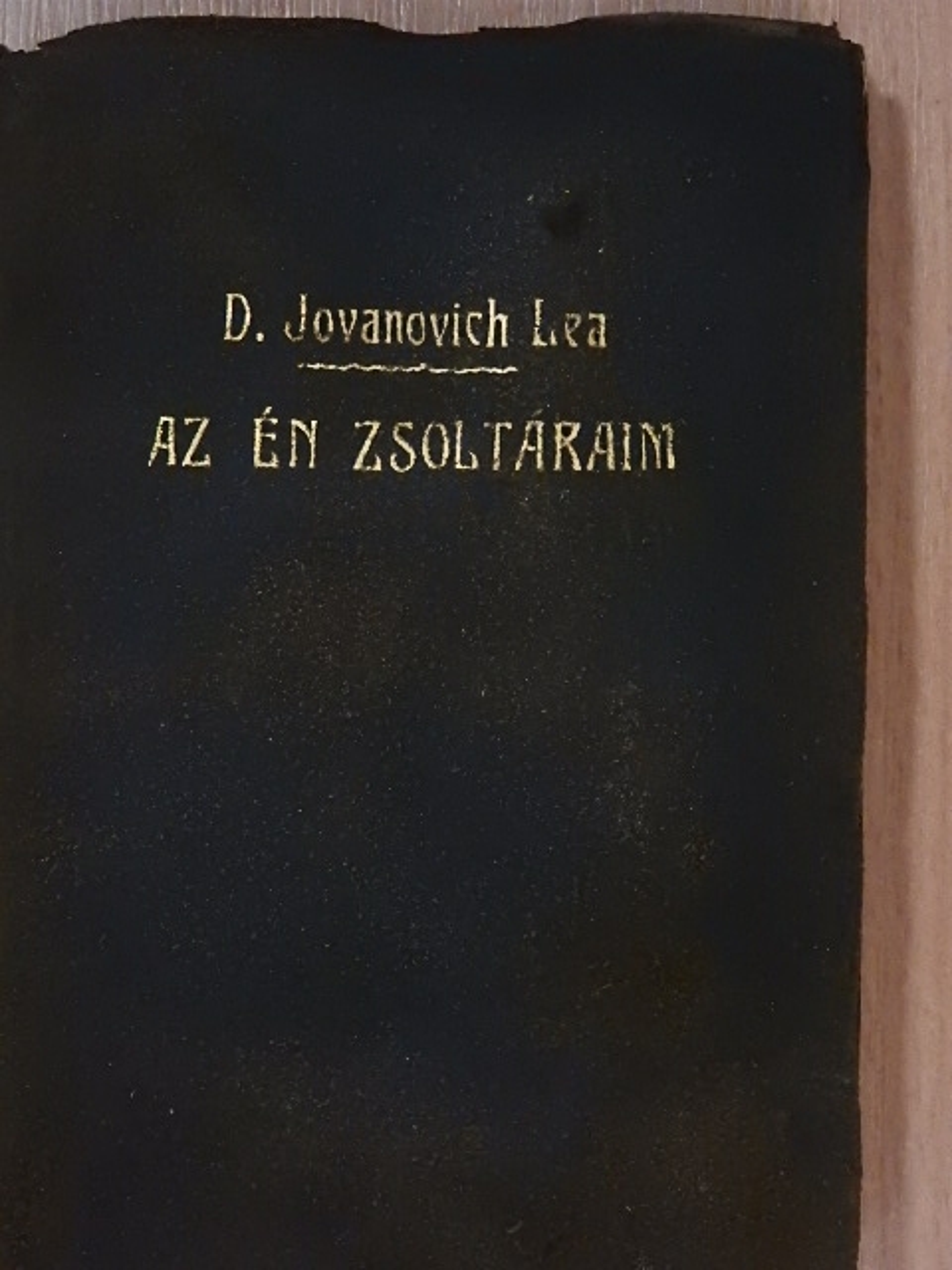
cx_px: 476
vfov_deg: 27.8
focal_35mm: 70
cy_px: 635
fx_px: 2567
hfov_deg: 21.0
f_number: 4.5
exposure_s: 1/80
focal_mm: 12.5
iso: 1600
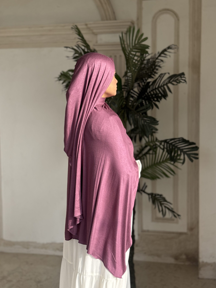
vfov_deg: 38.9
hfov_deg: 29.7
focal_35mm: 49
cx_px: 108
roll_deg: +0.7
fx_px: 408
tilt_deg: -5.9
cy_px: 146
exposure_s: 1/822
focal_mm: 6.76
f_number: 1.78
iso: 64
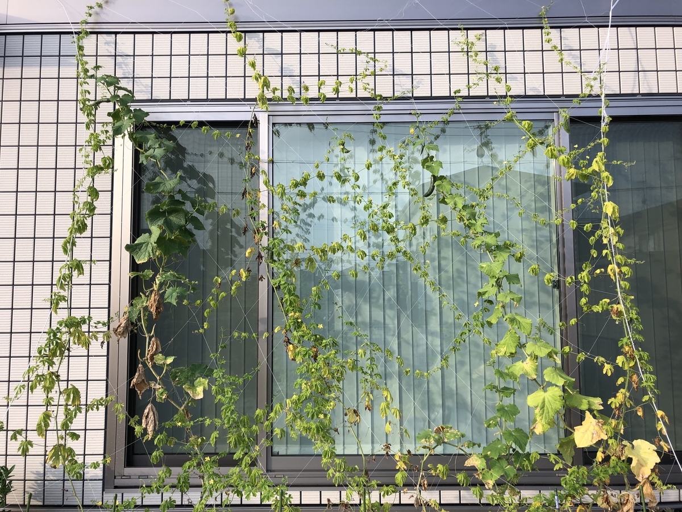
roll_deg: +0.8
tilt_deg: +3.8
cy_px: 256
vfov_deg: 49.7
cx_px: 341
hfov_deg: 63.4
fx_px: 552
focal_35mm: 28
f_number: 1.8
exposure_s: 1/374
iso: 20
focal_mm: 3.99
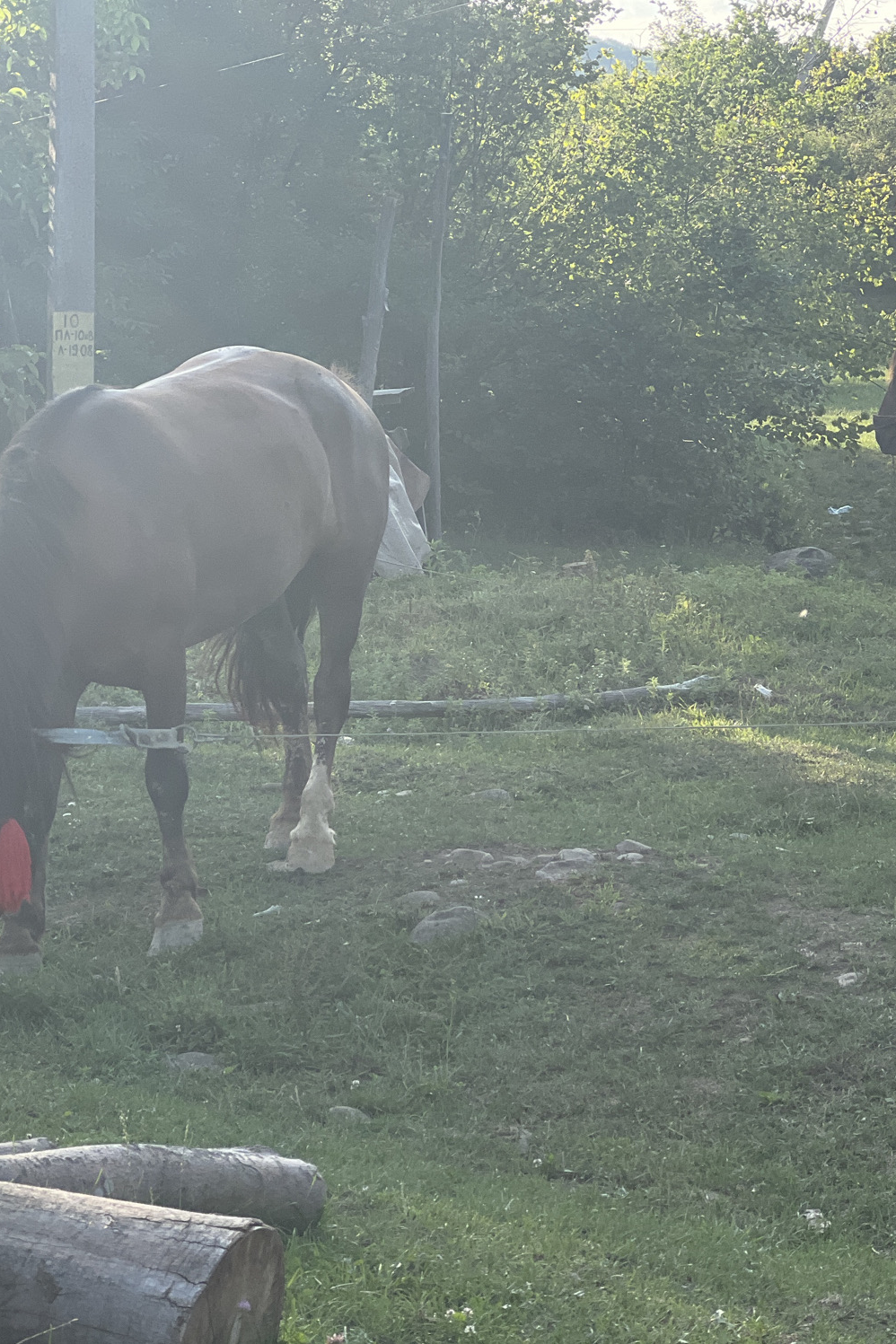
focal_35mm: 107
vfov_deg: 19.1
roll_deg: +1.7
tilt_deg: -7.0
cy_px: 672
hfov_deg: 12.8
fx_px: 3994
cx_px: 572
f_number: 2.8
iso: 32
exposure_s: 1/234
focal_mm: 9
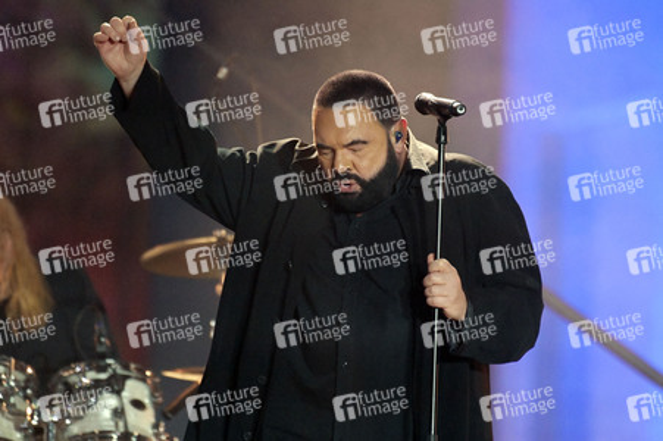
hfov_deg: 4.1
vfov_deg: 2.7
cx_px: 332
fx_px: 9201
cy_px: 220
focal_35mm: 500
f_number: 5.6
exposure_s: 1/800
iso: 12800
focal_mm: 500
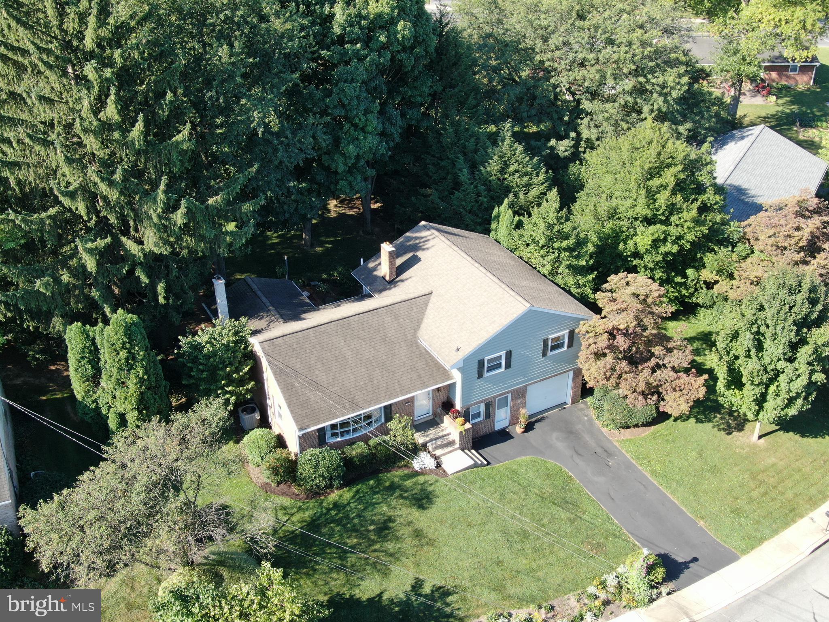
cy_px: 311
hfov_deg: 47.9
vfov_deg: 36.8
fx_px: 934
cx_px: 414
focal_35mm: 39
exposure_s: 1/200
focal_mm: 6.63
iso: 100
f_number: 3.4
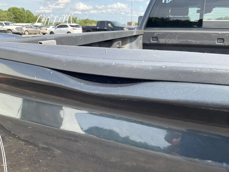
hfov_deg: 61.7
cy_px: 86
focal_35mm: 29
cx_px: 114
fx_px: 192
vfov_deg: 48.2
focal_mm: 3
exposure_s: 1/397
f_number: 1.8
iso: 25
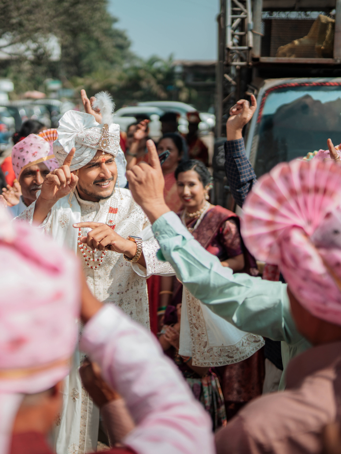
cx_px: 119
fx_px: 670
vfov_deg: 37.5
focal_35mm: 51
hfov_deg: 28.4
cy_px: 227
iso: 50
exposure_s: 1/4000
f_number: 1.4
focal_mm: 35
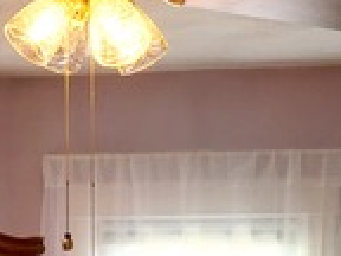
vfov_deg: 11.1
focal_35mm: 129
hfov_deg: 15.0
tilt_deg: -1.2
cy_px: 377
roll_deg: +0.5
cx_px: -21
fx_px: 1271
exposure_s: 1/40
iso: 25
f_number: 2.2
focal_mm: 4.15
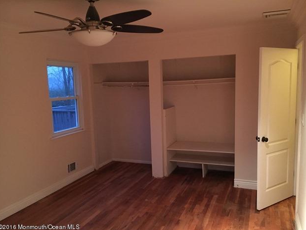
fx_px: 265
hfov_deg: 60.0
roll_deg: +1.5
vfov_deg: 46.8
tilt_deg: -7.7
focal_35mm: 30
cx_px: 153
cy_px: 118
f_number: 2.2
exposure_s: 1/15
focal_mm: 4.15
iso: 500
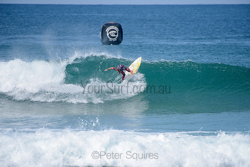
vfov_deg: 2.8
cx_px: 125
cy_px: 84
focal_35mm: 500
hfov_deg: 4.1
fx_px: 3473
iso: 250
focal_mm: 500
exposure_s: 1/2500
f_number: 6.3
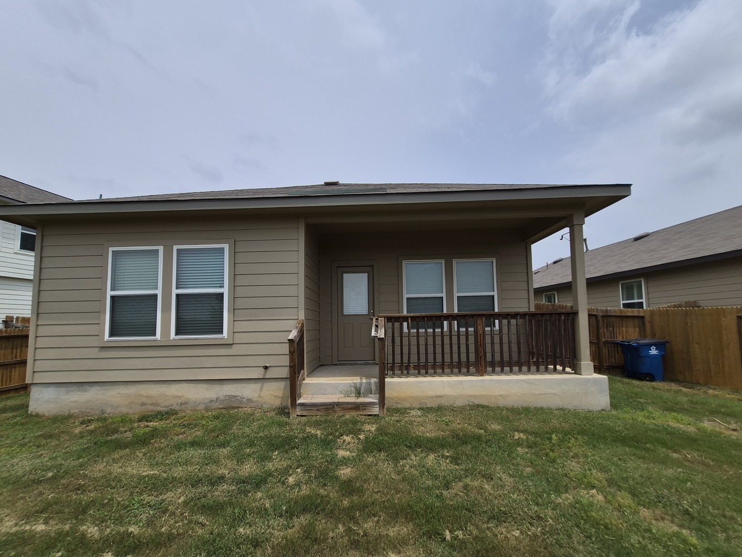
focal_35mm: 14
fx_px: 300
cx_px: 371
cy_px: 299
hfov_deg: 102.1
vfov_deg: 85.5
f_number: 2.2
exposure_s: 1/4072
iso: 40
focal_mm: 1.74
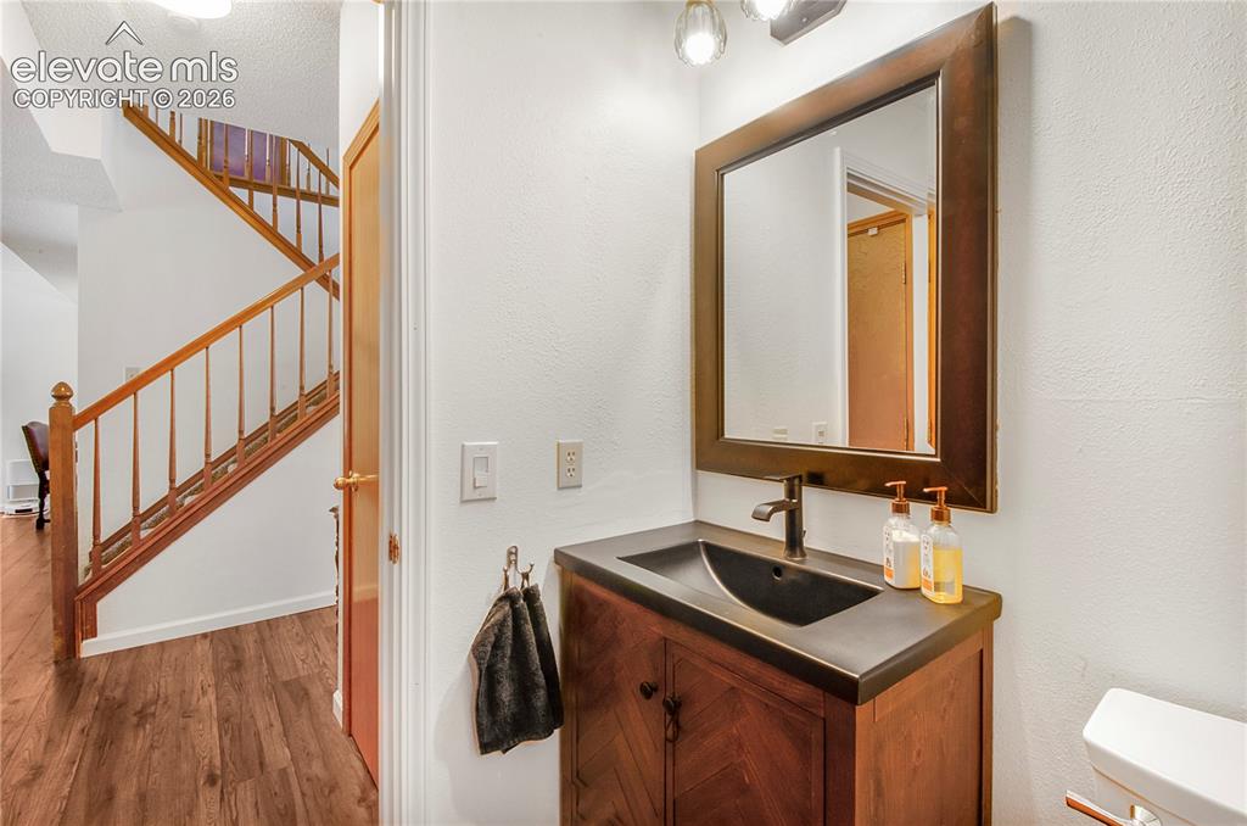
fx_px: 518
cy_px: 413
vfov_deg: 77.1
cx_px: 624
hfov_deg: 100.5
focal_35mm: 15
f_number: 22
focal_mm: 10
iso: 500
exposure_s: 1/1.43
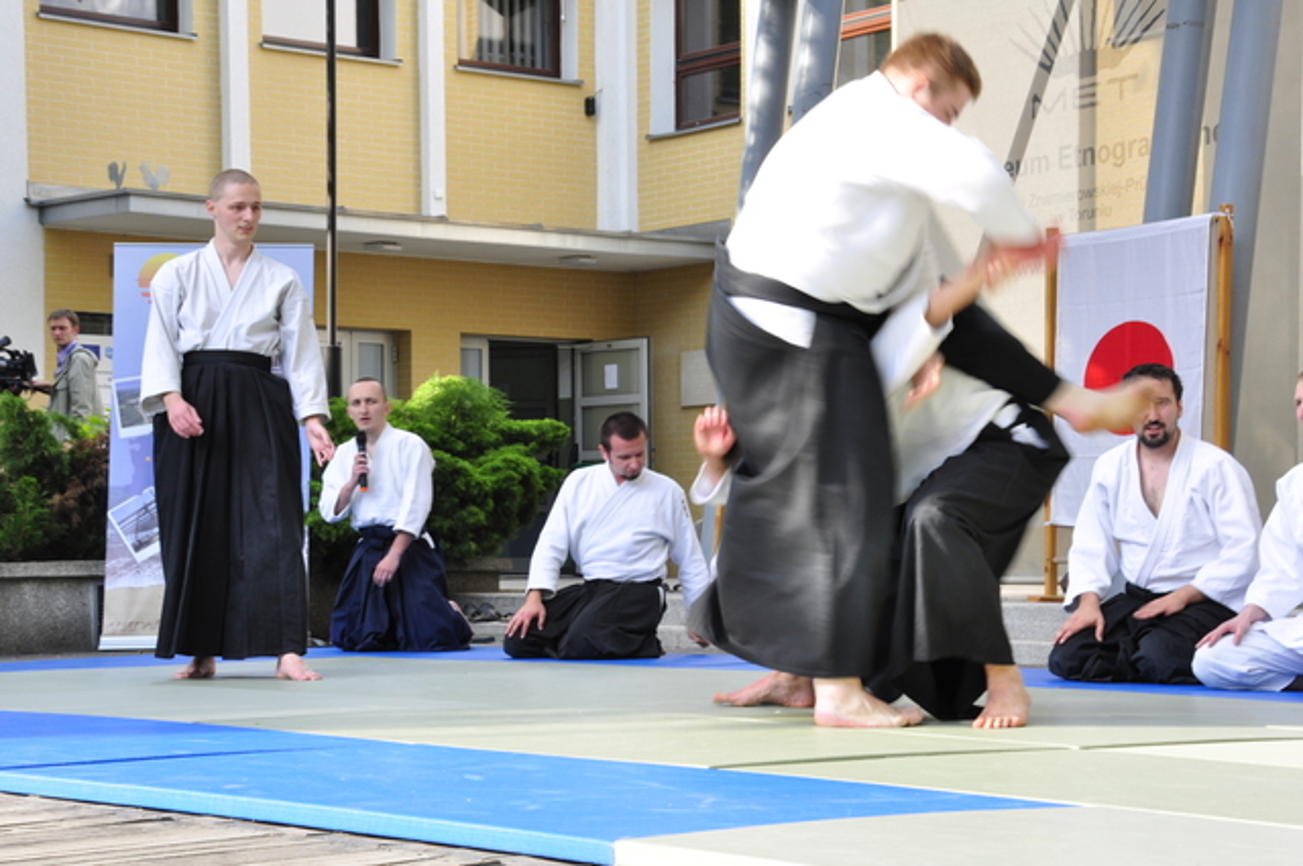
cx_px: 652
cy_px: 433
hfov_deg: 26.0
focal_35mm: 78
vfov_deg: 17.4
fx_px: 2820
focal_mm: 52
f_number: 13
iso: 200
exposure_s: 1/30
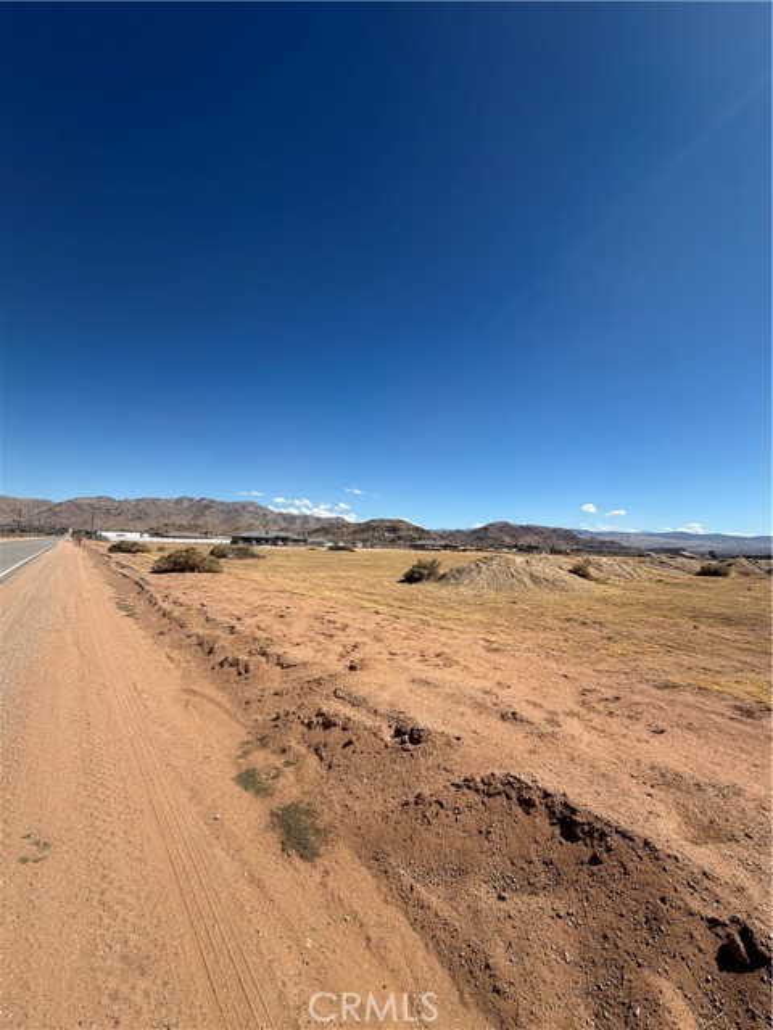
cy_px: 515
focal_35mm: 14
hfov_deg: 85.7
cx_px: 386
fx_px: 417
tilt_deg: +4.2
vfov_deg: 102.1
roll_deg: -2.0
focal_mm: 2.22
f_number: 2.2
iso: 20
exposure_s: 1/1211
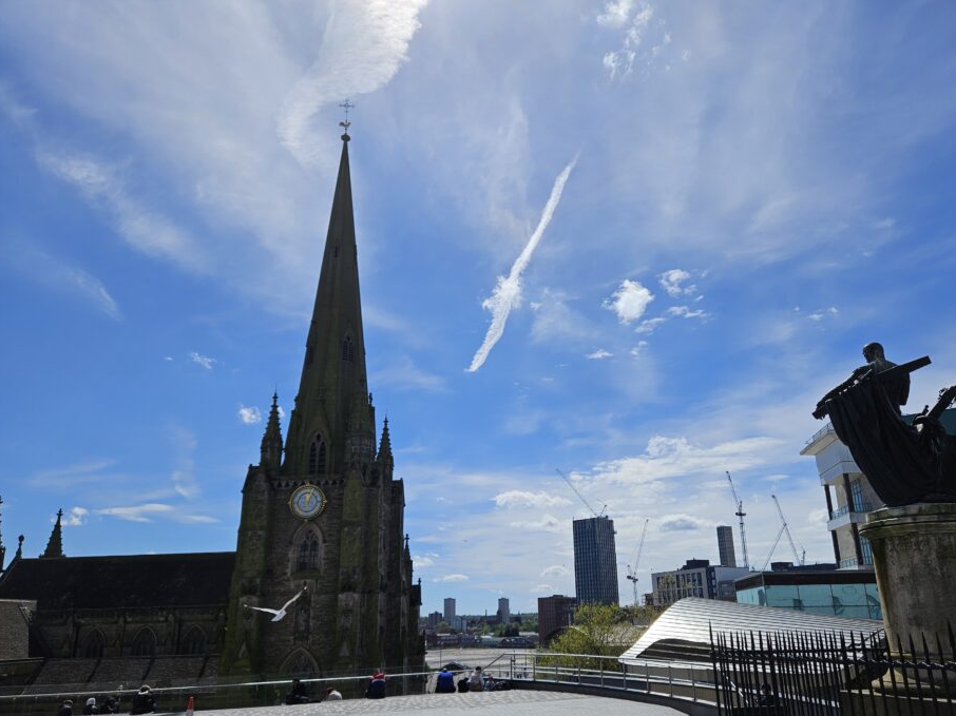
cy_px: 395
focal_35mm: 26
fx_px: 718
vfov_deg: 52.9
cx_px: 513
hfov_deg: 67.2
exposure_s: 1/5186
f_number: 1.8
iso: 25
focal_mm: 5.4
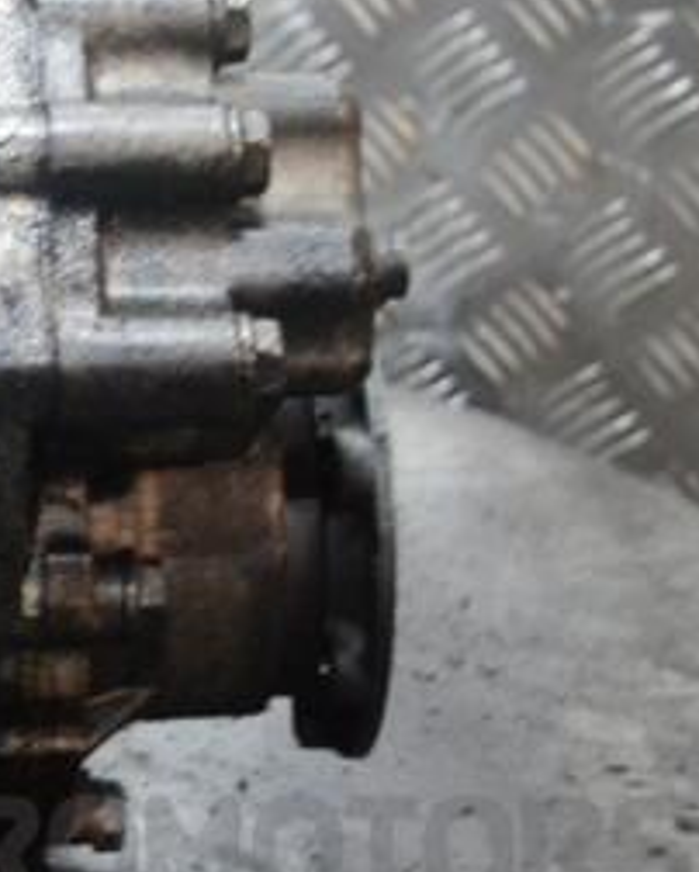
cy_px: 388
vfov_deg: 16.8
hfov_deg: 13.0
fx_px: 2944
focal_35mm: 114
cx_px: -280
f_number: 5
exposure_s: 1/25
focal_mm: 34
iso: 3200
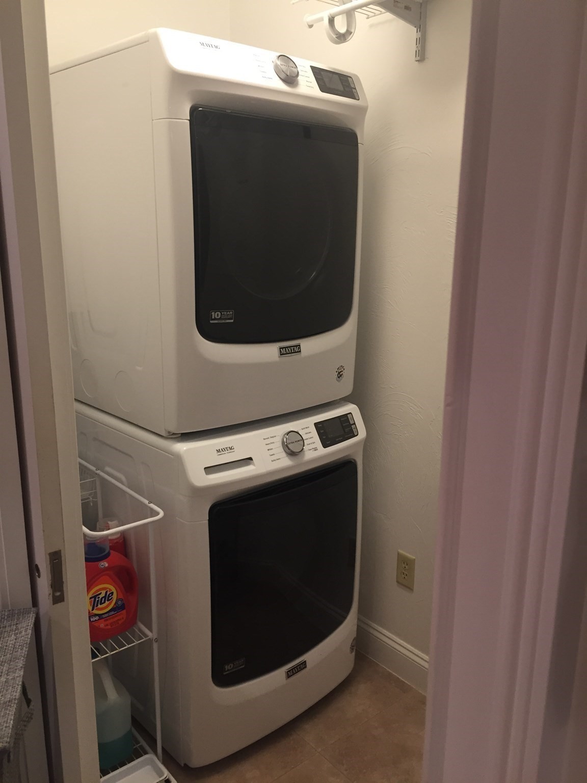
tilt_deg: -12.4
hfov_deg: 48.2
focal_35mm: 29
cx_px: 294
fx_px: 656
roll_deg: +0.0
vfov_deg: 61.7
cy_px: 392
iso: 80
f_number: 2.2
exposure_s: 1/30
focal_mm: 4.15
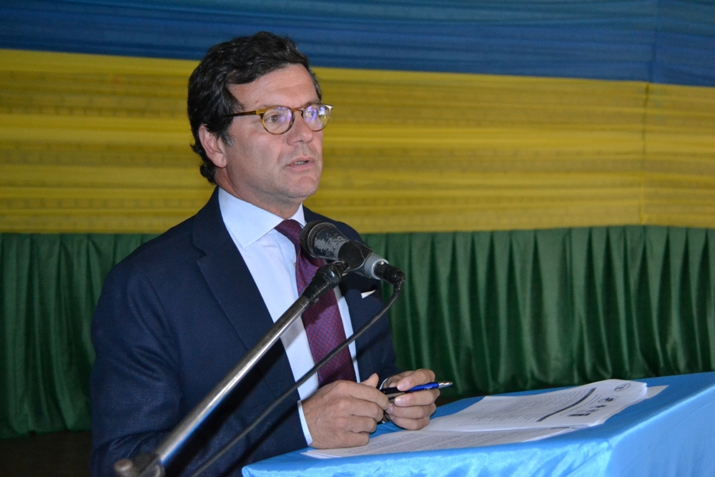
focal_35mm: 45
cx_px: 358
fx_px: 894
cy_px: 238
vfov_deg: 29.9
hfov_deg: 43.6
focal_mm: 30
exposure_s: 1/60
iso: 3200
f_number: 4.2
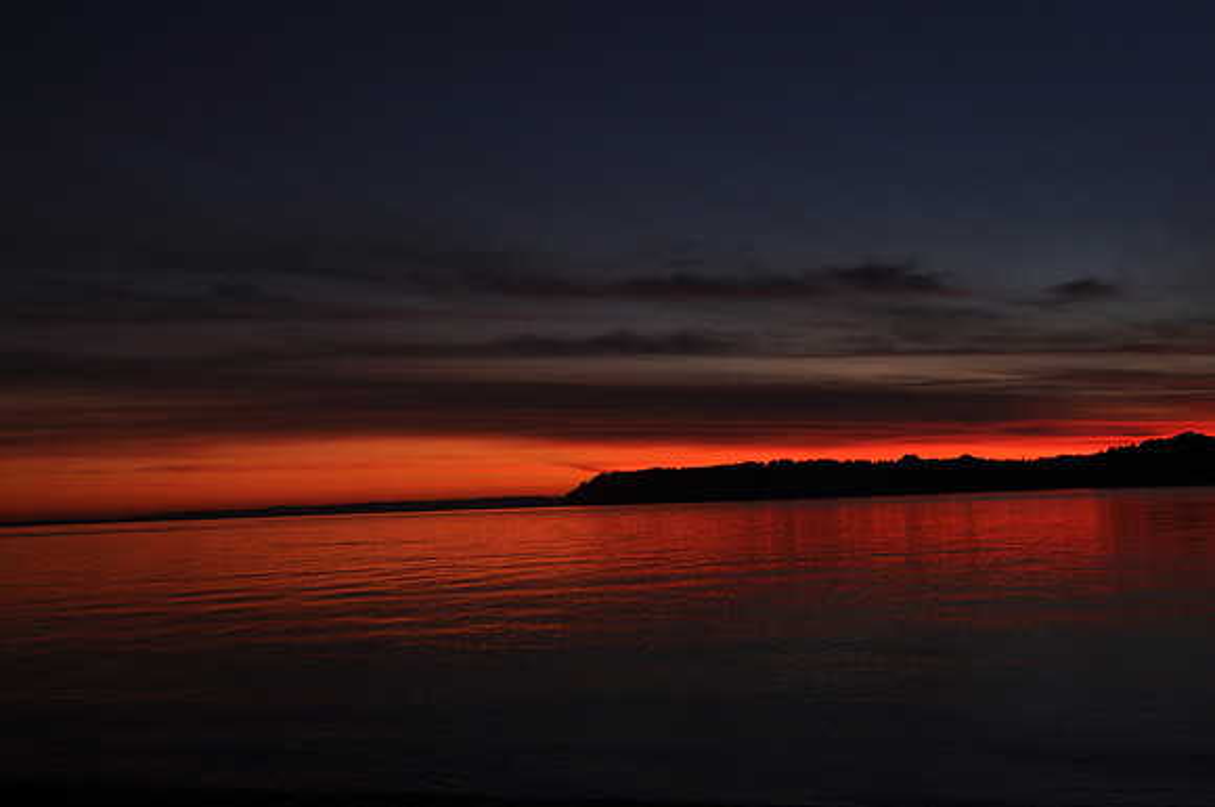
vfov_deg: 30.8
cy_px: 404
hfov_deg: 45.0
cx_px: 608
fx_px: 1466
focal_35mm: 44
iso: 200
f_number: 7.1
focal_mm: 29
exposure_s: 1/15
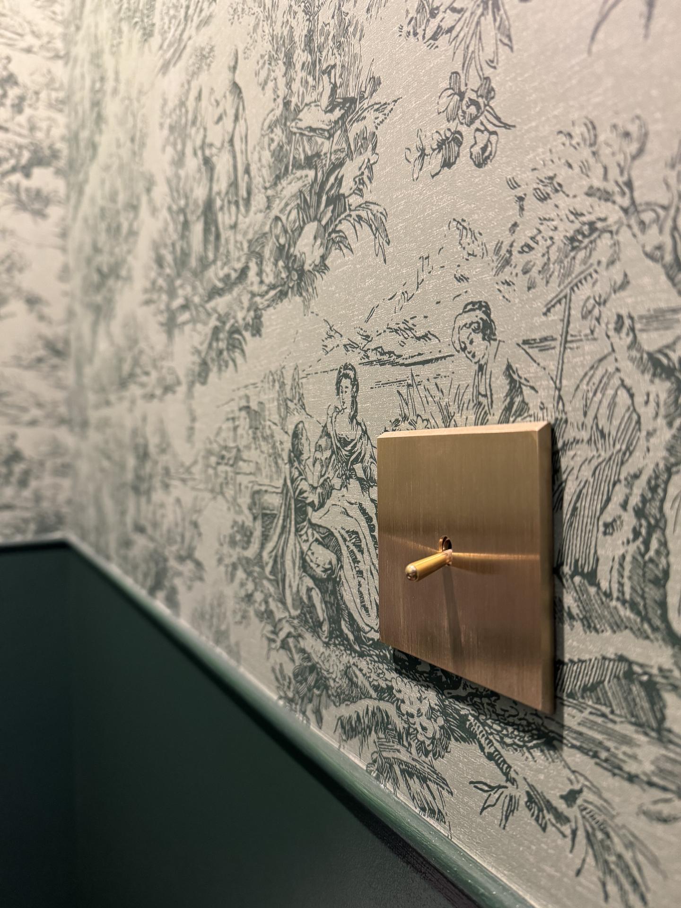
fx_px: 630
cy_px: 454
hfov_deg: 56.8
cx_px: 340
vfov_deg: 71.6
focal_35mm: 24
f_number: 1.78
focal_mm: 6.76
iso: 500
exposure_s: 1/50
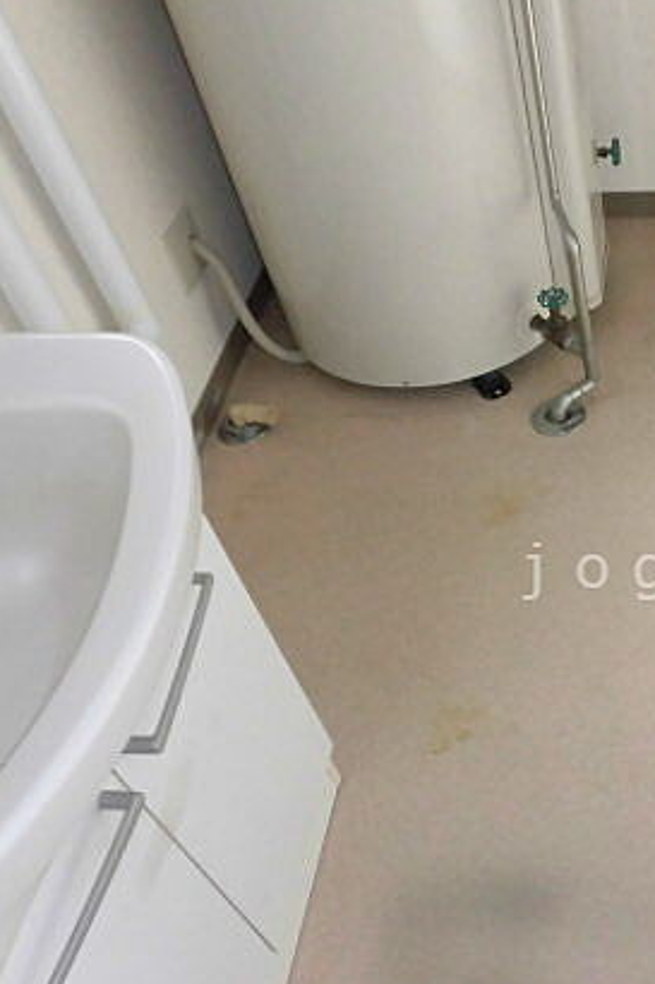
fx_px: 1065
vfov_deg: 49.4
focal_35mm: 39
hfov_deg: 31.1
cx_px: 686
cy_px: 571
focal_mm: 4.3
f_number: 3.1
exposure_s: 1/500
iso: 320
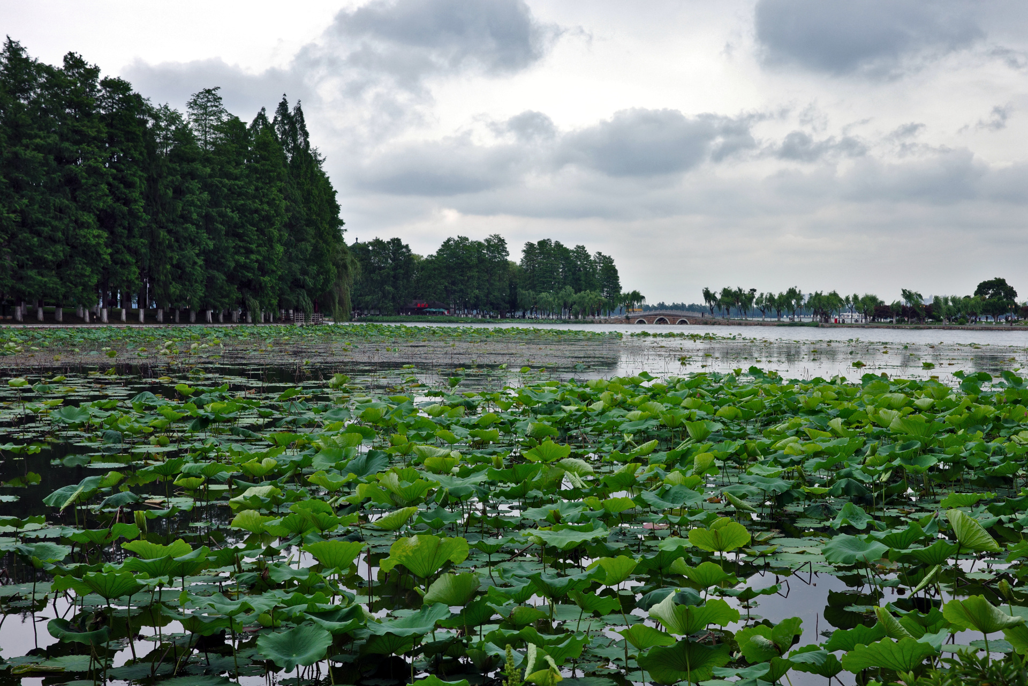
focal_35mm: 40
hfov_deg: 48.5
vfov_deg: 33.4
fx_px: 1142
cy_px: 343
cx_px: 514
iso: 200
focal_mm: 26
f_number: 5.6
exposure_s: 1/500
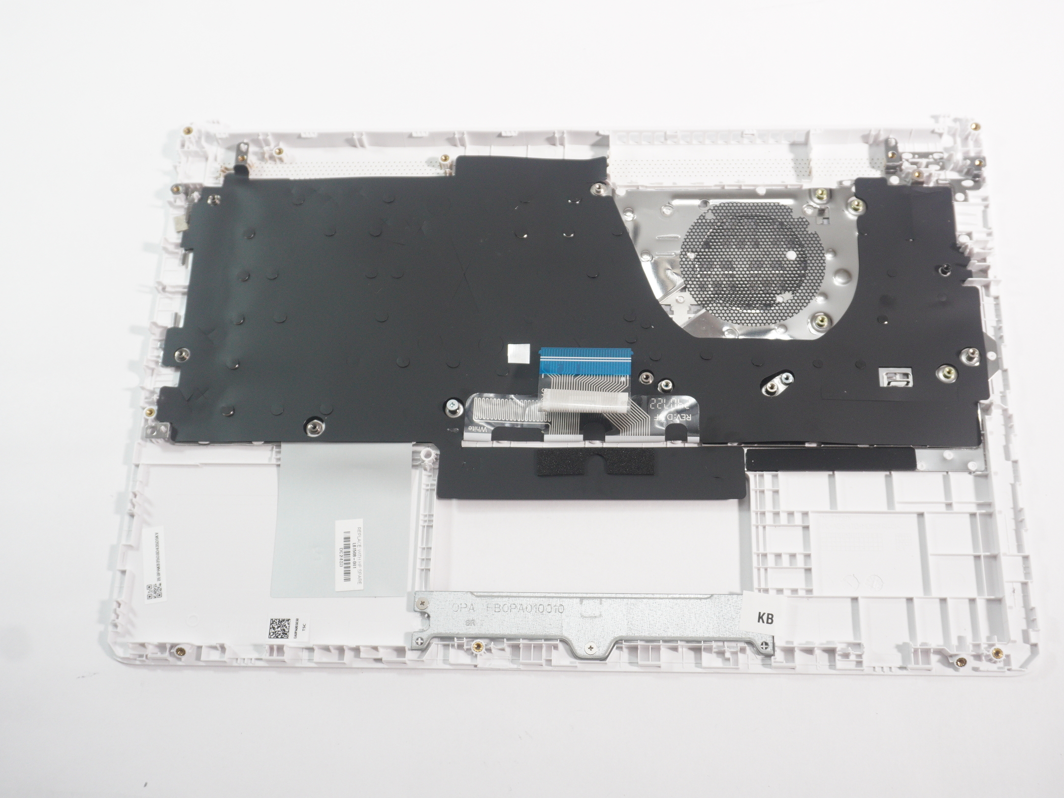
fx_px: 1230
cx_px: 560
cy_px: 404
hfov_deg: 46.8
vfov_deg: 36.0
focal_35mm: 40
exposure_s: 1/30
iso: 800
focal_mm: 24
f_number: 5.6
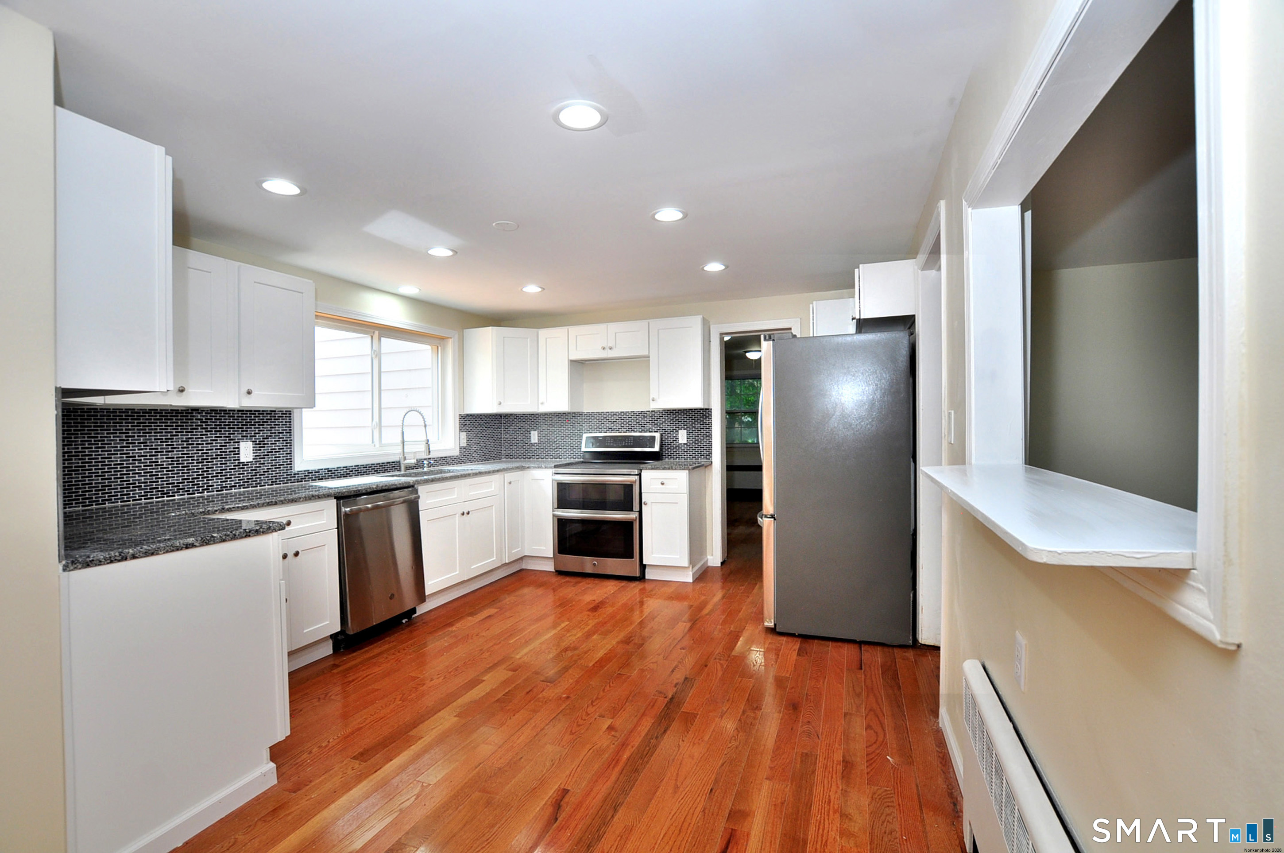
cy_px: 426
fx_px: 534
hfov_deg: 100.5
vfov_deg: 77.2
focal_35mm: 15
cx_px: 642
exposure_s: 1/50
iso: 250
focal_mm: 10
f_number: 5.6
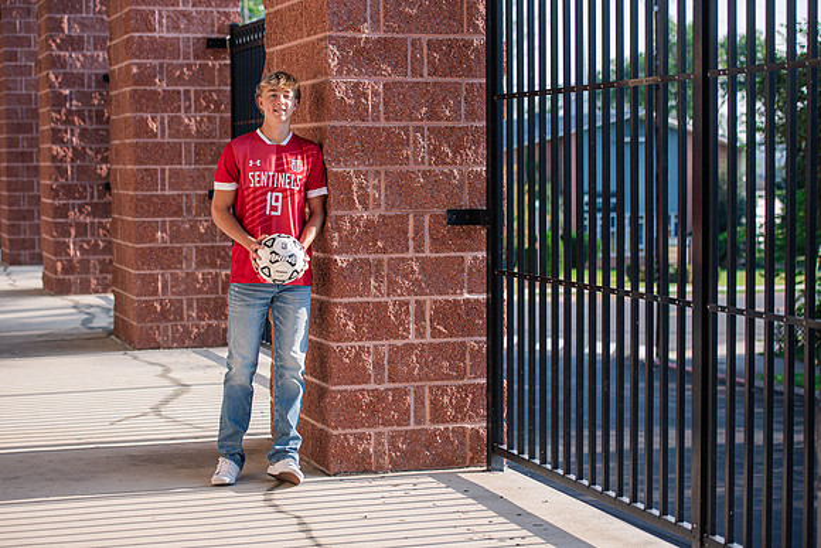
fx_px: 1626
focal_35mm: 71
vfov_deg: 19.1
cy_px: 274
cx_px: 406
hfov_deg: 28.3
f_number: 2.8
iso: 200
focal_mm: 70
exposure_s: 1/1250
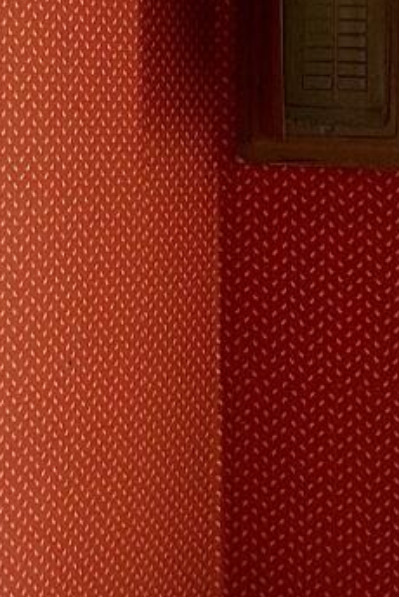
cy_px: 283
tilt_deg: -1.7
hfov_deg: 8.6
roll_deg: -0.3
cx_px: 503
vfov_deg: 13.1
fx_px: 2605
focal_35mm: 157
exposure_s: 1/65
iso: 125
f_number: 1.5
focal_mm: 5.7
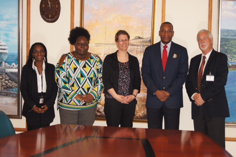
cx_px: 118
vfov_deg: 16.5
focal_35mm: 82
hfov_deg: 24.6
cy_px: 78
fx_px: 541
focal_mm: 55
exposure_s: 1/100
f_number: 5.6
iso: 1000
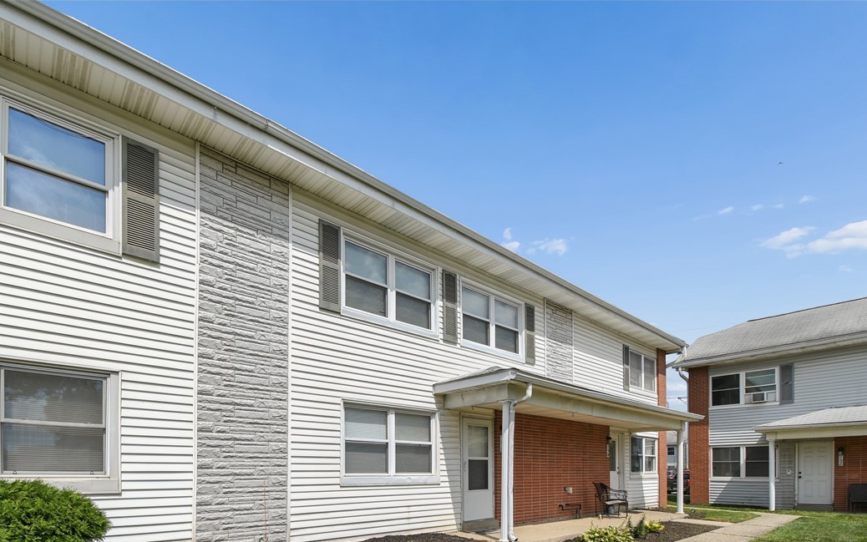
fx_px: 378
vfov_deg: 71.0
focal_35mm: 16
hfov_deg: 97.8
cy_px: 301
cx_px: 419
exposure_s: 1/250
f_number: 7.1
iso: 50
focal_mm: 10
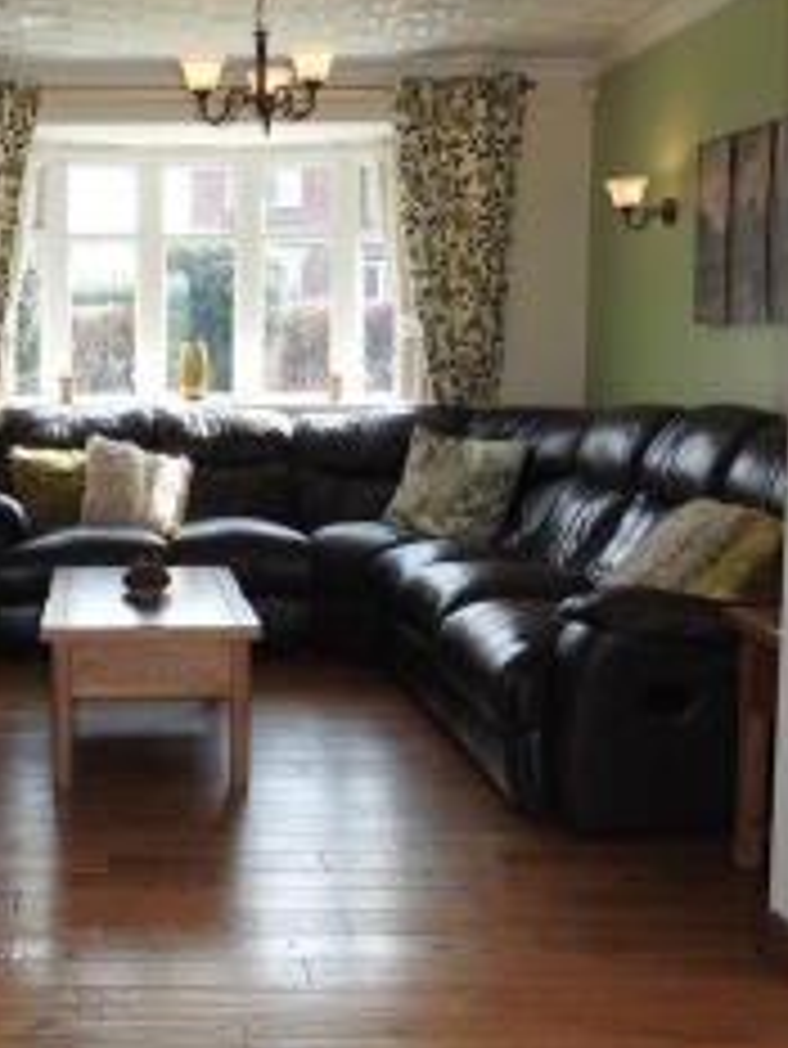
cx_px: 126
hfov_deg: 31.2
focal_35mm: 45
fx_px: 1365
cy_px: 497
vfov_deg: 42.0
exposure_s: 1/80
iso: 100
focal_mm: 4.3
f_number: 3.3
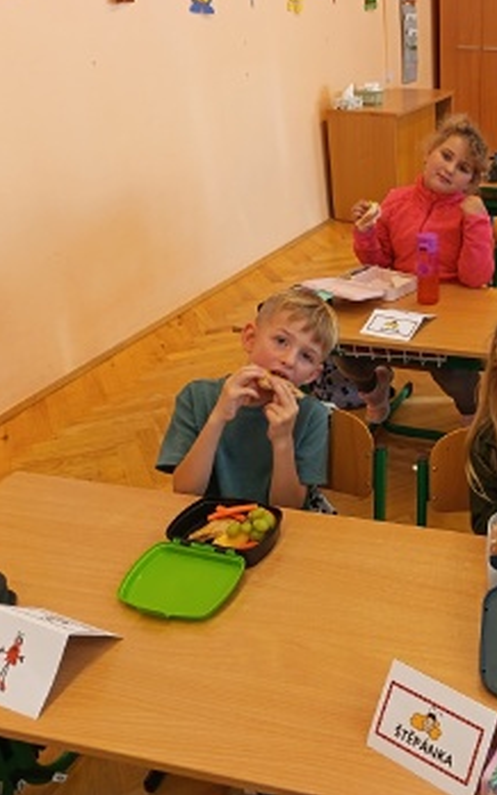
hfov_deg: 33.9
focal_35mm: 35
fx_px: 759
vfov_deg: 55.3
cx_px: 467
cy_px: 387
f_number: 1.75
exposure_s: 1/50
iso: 484
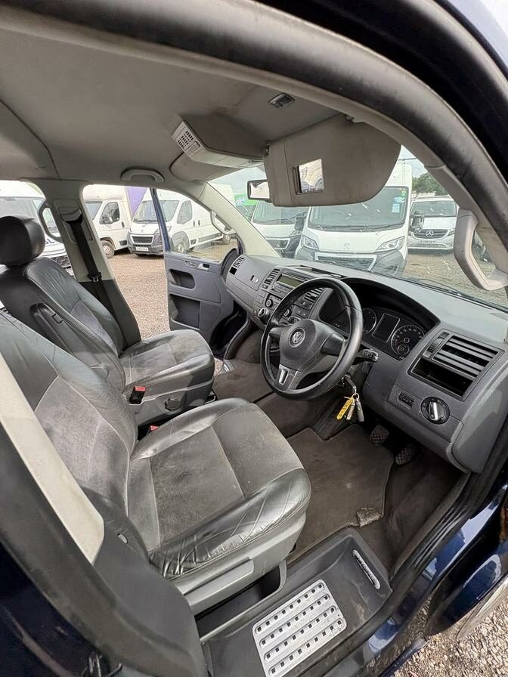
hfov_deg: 85.7
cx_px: 254
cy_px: 338
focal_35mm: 14
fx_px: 274
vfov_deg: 102.1
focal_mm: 2.22
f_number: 2.2
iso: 40
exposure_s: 1/107
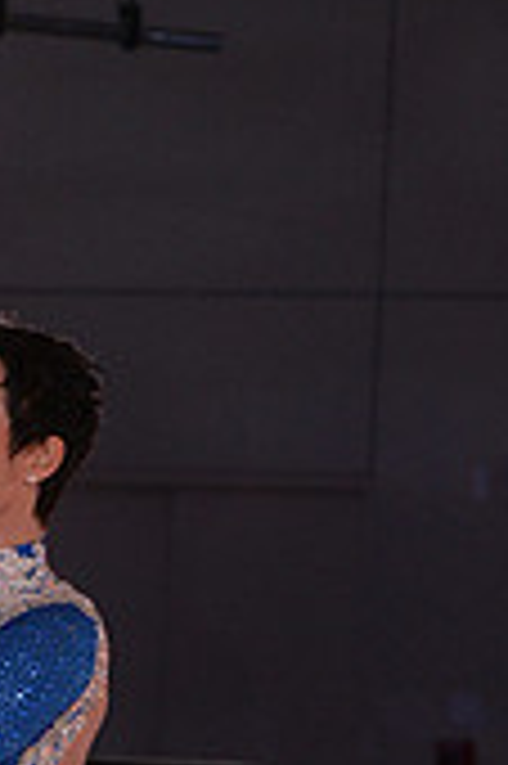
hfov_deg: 2.8
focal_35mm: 496
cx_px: -187
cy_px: 1076
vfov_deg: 4.1
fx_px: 10519
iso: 3200
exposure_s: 1/250
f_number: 10
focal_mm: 145
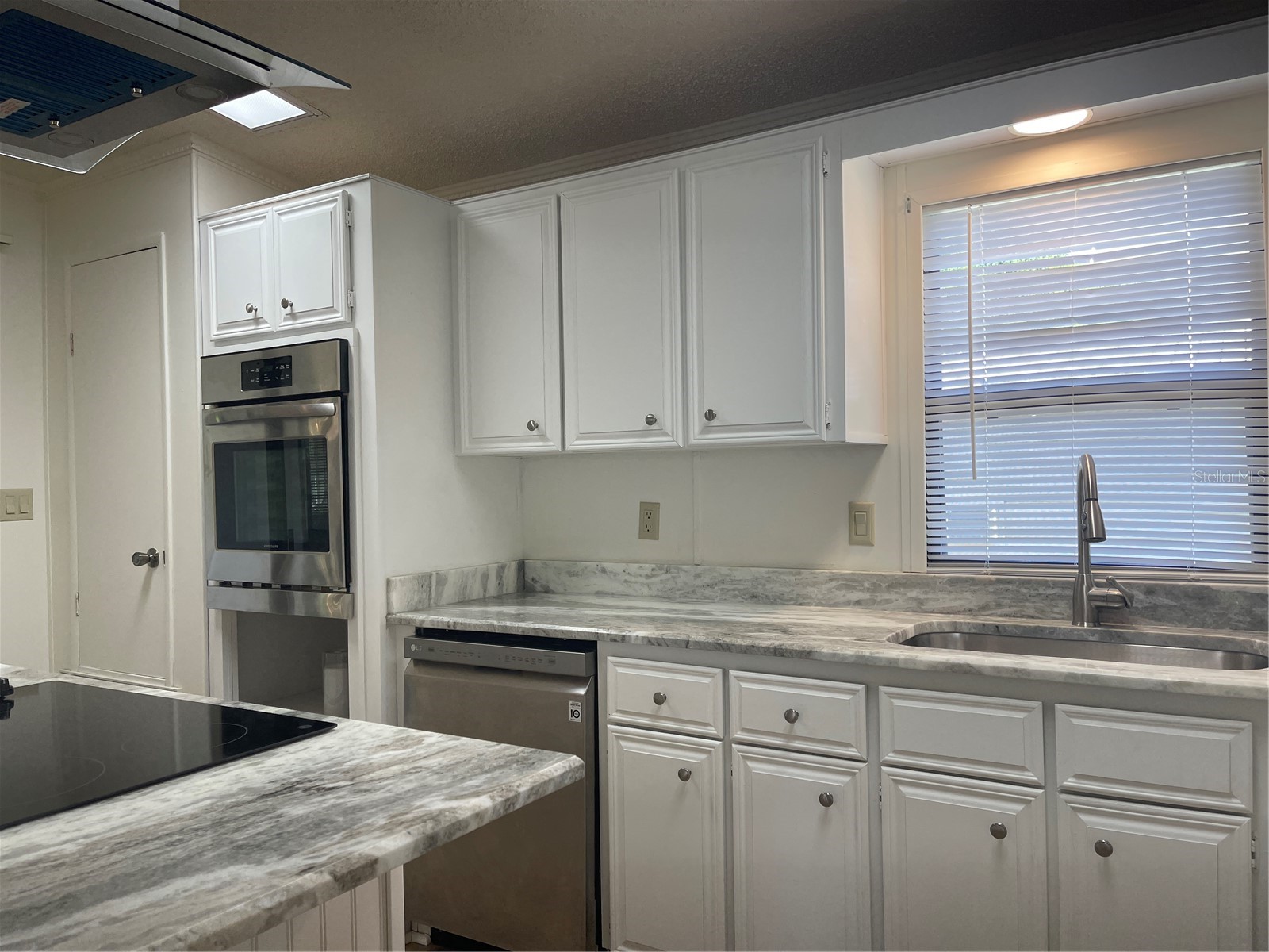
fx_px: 916
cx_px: 634
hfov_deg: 69.4
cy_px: 476
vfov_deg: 54.9
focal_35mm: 25
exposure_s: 1/120
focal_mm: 5.1
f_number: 1.6
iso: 50
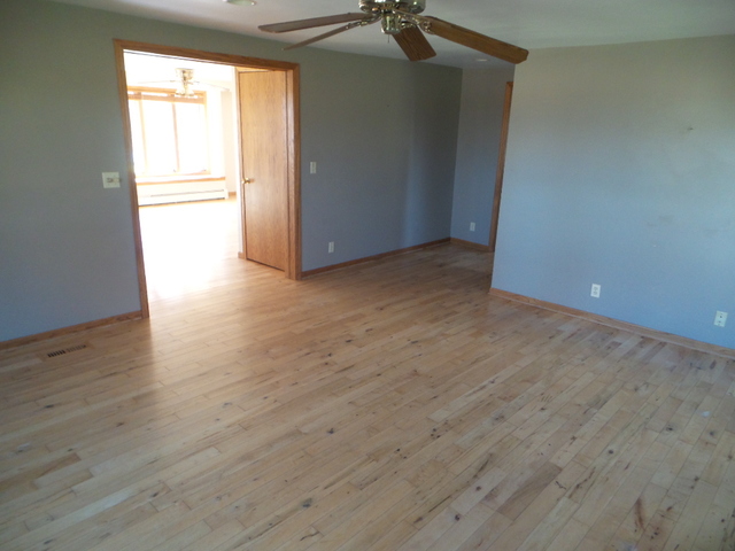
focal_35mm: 23
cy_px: 276
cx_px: 368
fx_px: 488
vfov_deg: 58.9
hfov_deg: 73.9
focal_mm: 4.1
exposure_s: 1/30
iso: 320
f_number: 2.8
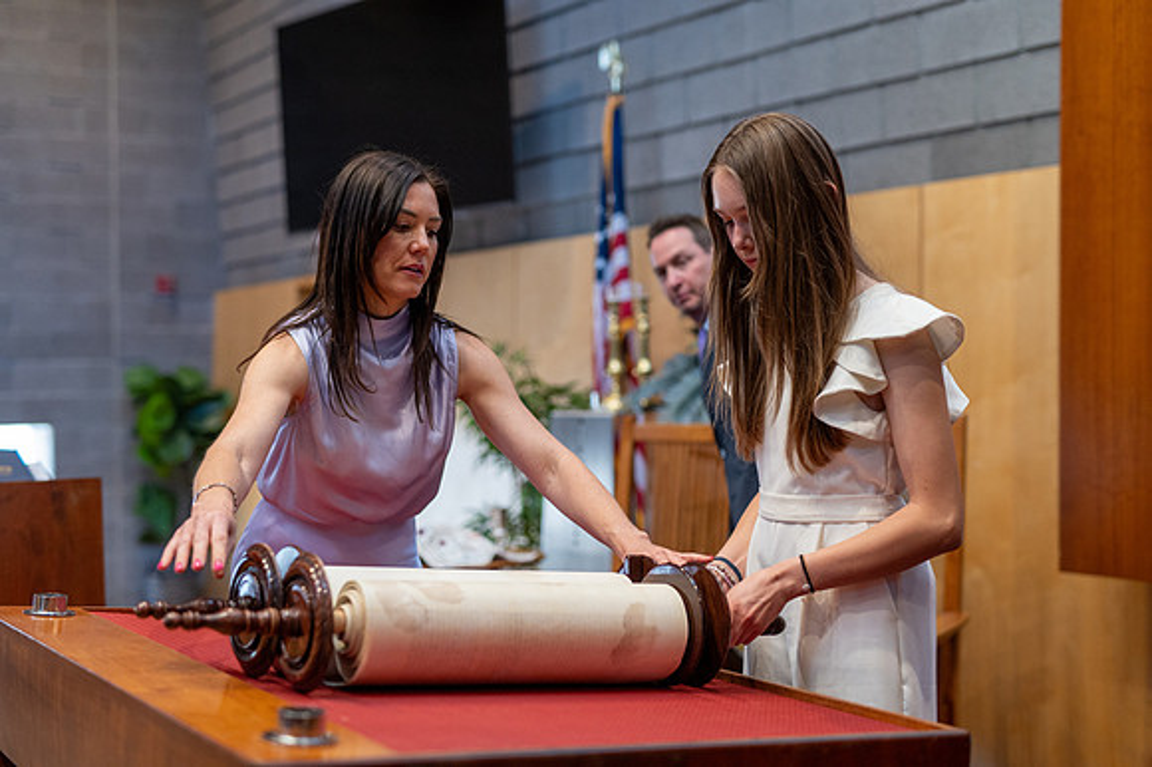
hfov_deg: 39.6
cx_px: 576
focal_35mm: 50
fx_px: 1599
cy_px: 384
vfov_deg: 27.0
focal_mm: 50
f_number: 2.2
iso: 1600
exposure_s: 1/1250
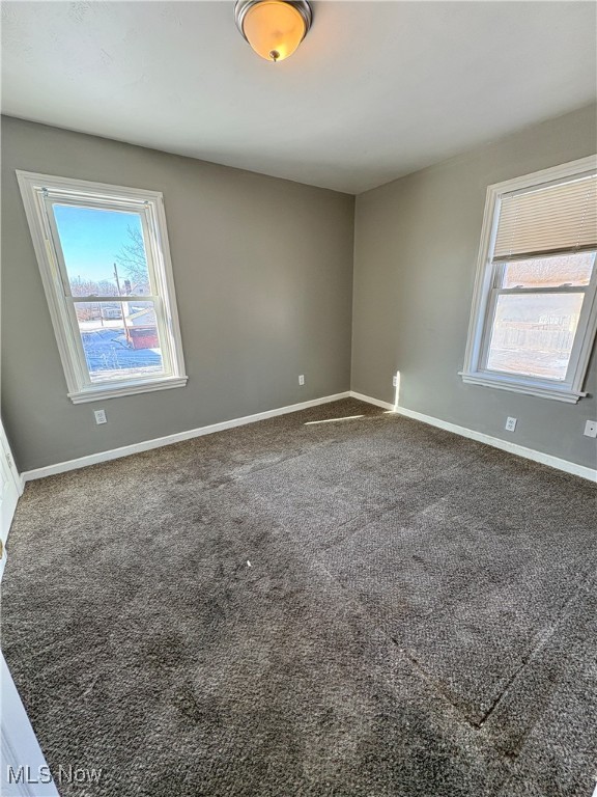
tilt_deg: -16.0
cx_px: 298
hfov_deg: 85.7
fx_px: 322
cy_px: 398
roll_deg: +1.5
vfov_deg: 102.1
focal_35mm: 14
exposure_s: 1/99
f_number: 2.2
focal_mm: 2.22
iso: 200
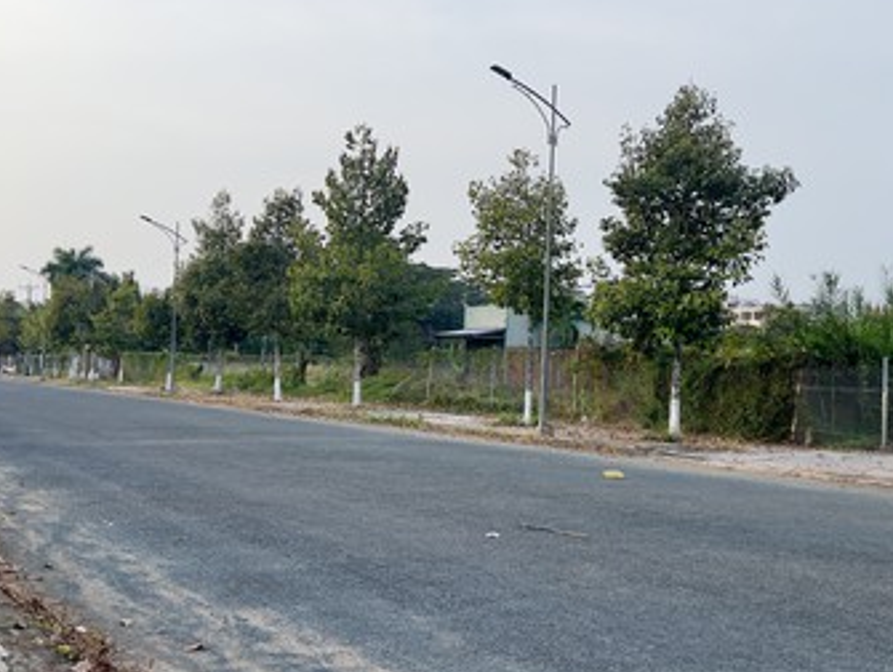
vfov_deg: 45.5
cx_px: 474
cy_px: 333
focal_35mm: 31
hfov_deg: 58.3
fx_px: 801
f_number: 1.5
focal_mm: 5.7
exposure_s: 1/1751
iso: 50
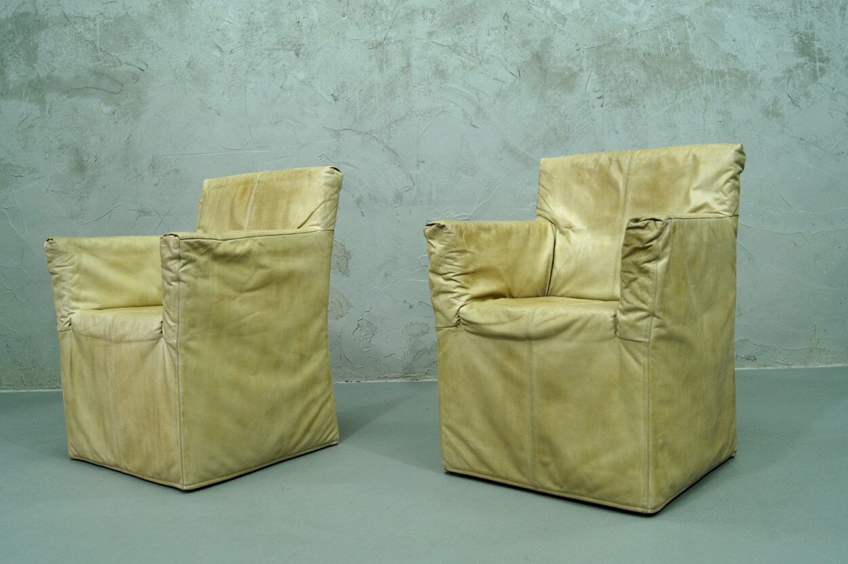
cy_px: 282
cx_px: 424
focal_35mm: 33
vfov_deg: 39.9
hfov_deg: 57.2
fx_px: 777
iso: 400
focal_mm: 22
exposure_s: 1/13
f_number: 8
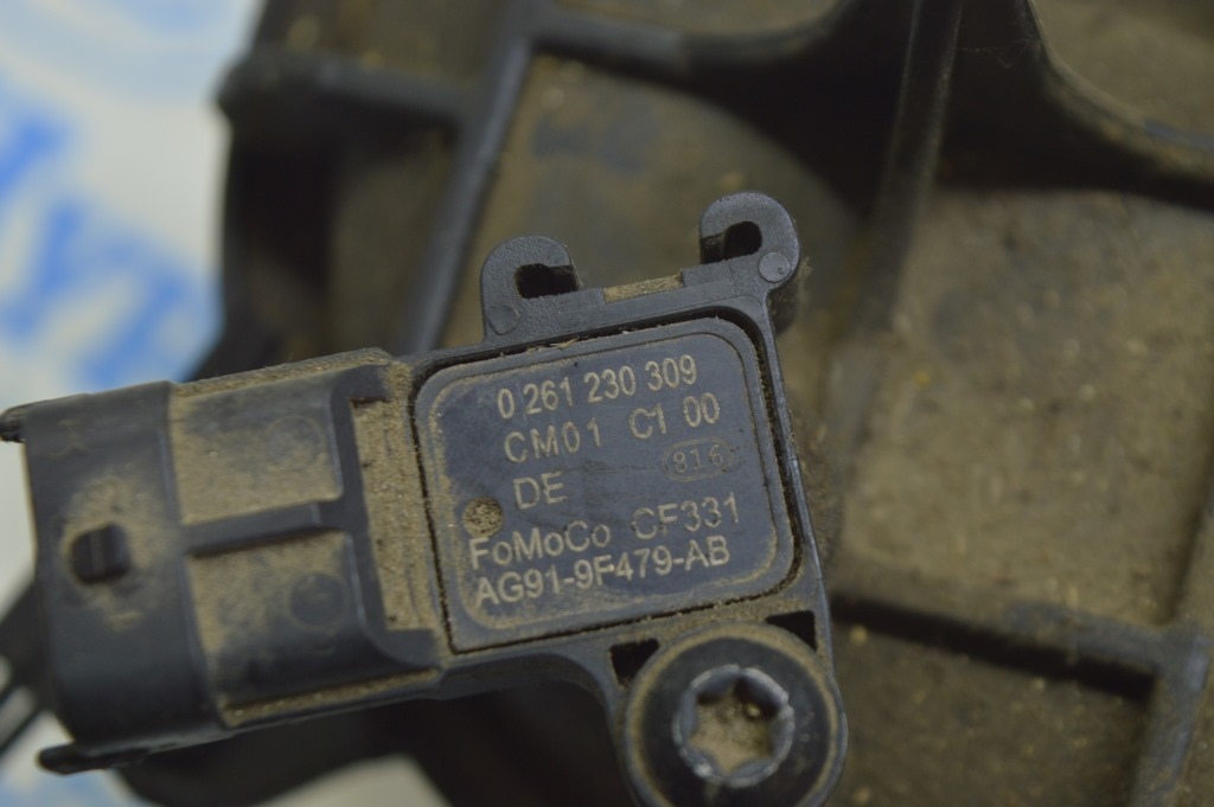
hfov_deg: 24.6
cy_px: 404
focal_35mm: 82
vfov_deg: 16.5
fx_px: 2780
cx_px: 607
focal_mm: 55
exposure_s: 1/20
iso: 400
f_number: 5.6
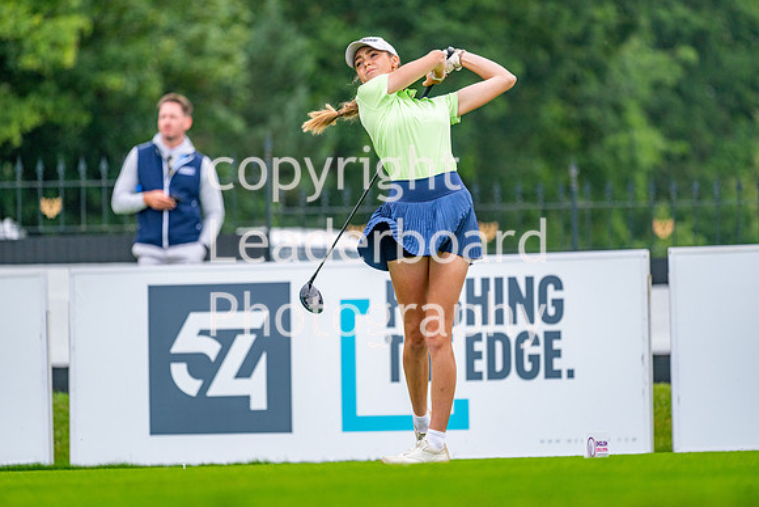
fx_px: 6326
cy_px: 254
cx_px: 380
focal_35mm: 300
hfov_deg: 6.9
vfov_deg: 4.6
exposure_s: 1/2000
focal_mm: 300
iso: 400
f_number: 4.5
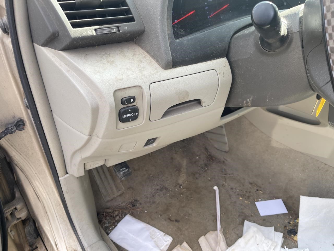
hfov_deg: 69.4
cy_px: 126
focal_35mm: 25
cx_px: 167
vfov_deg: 54.9
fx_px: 241
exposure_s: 1/170
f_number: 1.6
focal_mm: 5.1
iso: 32
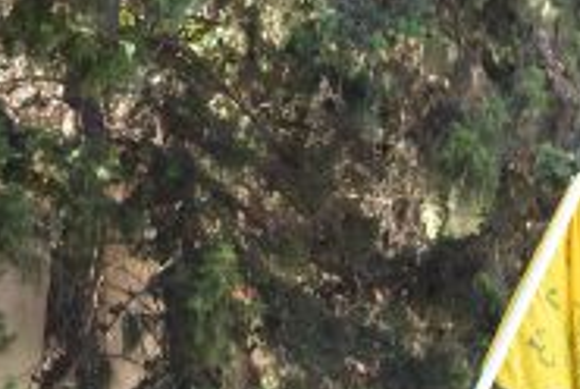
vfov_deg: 9.2
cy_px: 615
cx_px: 470
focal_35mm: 145
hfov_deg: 14.0
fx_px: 2340
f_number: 5.6
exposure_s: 1/125
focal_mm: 28
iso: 360
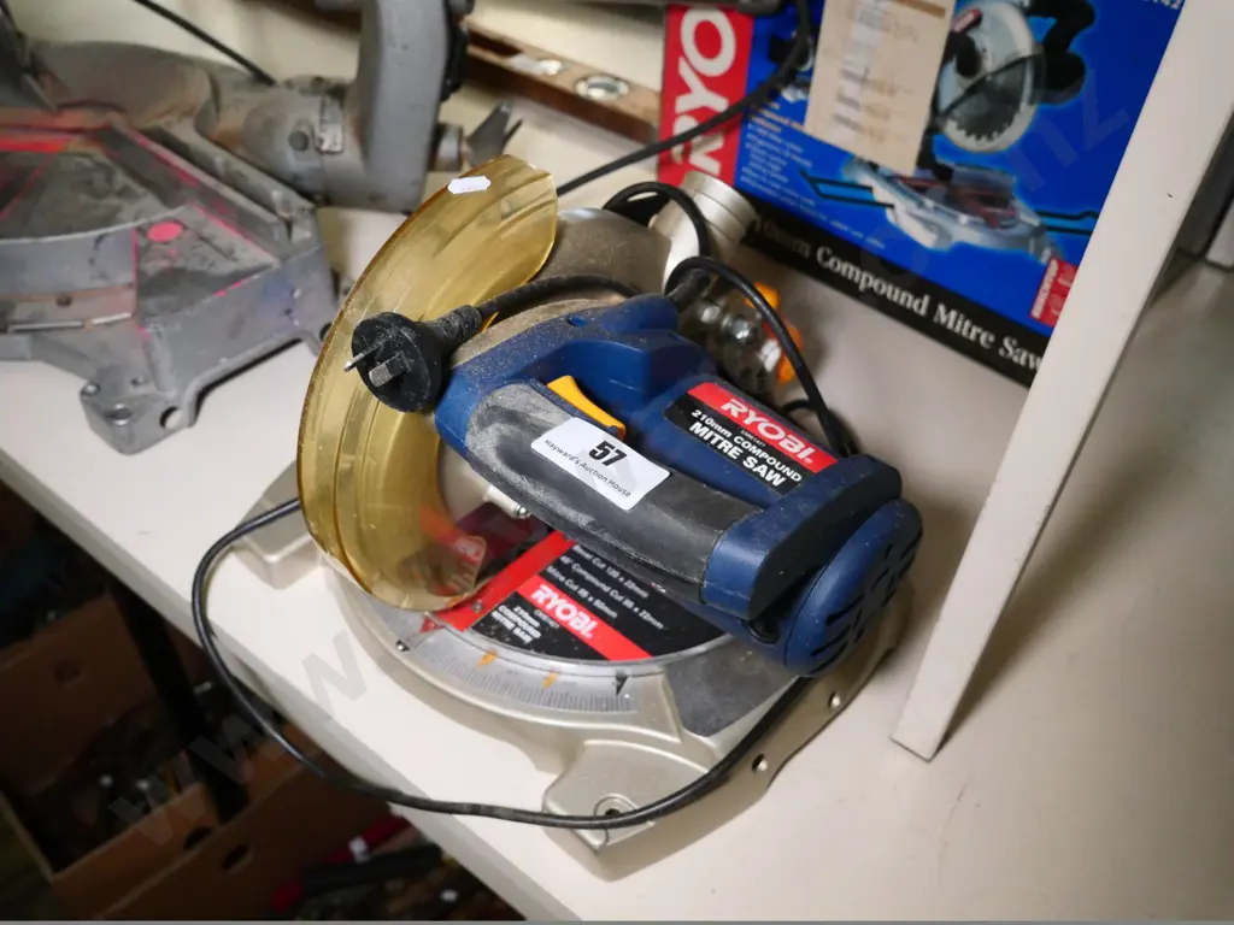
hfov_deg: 60.0
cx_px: 617
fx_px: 1069
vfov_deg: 46.8
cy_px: 462
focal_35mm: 30
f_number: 3.7
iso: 3200
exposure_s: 1/250
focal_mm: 15
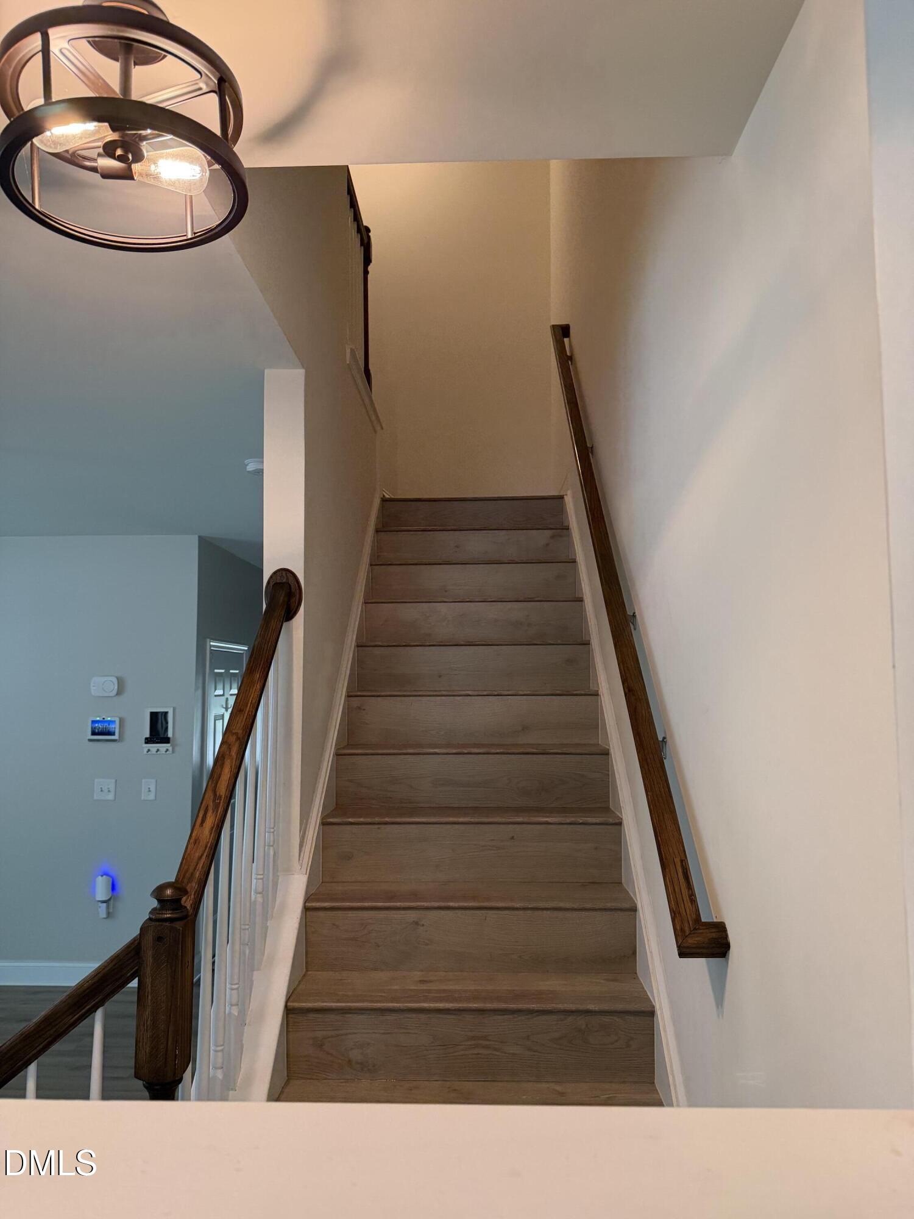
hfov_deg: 56.8
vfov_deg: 71.6
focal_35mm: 24
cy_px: 610
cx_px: 457
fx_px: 845
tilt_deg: +4.4
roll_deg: +0.7
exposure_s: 1/120
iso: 400
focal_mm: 6.76
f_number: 1.78
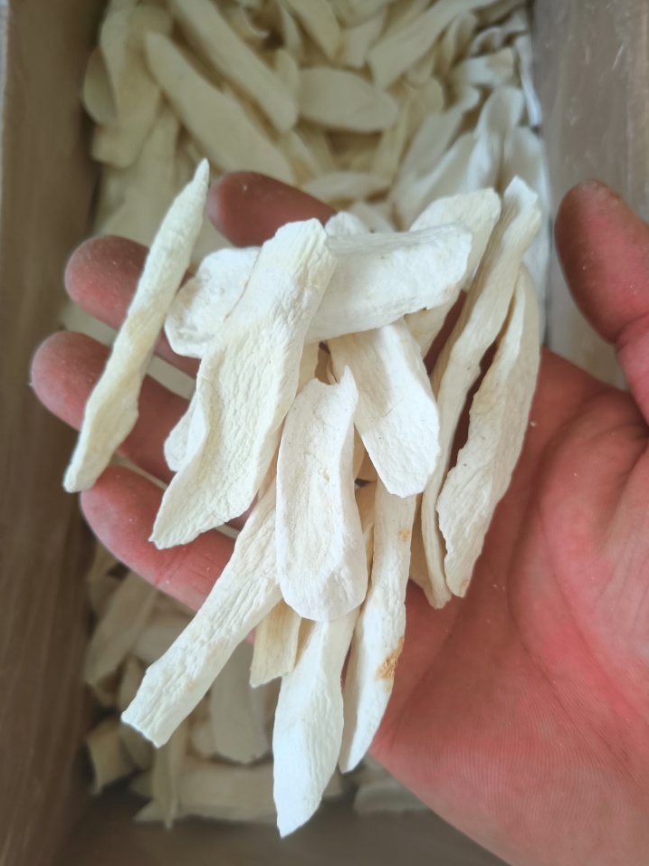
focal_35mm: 29
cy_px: 480
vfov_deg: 61.5
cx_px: 332
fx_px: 725
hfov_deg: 48.2
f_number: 1.8
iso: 130
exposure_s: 1/50
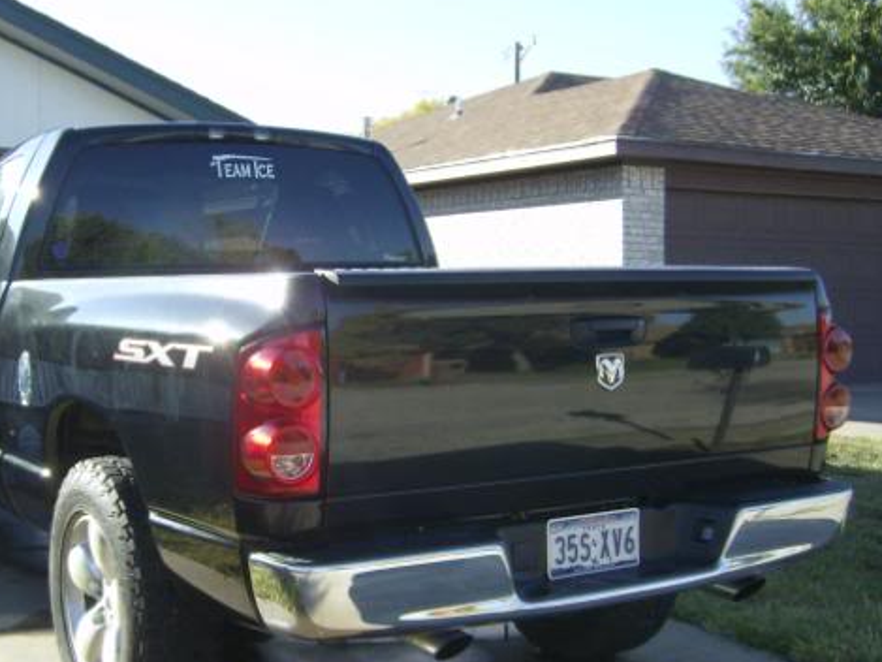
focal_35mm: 49
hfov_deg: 38.4
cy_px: 358
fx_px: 1249
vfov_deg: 29.7
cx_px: 284
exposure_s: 1/235
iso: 100
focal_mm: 6
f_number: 4.7
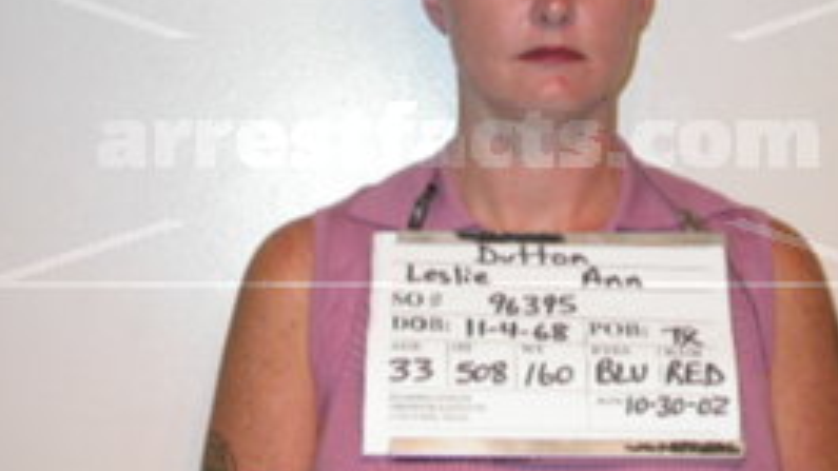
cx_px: 457
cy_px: 131
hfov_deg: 25.0
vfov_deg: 14.2
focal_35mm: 85
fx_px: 1889
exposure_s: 1/60.3
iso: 100
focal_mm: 12.6
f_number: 3.1
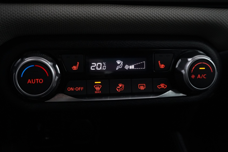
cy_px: 76
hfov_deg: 50.7
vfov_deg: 35.1
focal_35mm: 38
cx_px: 114
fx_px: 241
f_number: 6.3
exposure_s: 1/60
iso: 12800
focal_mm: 38
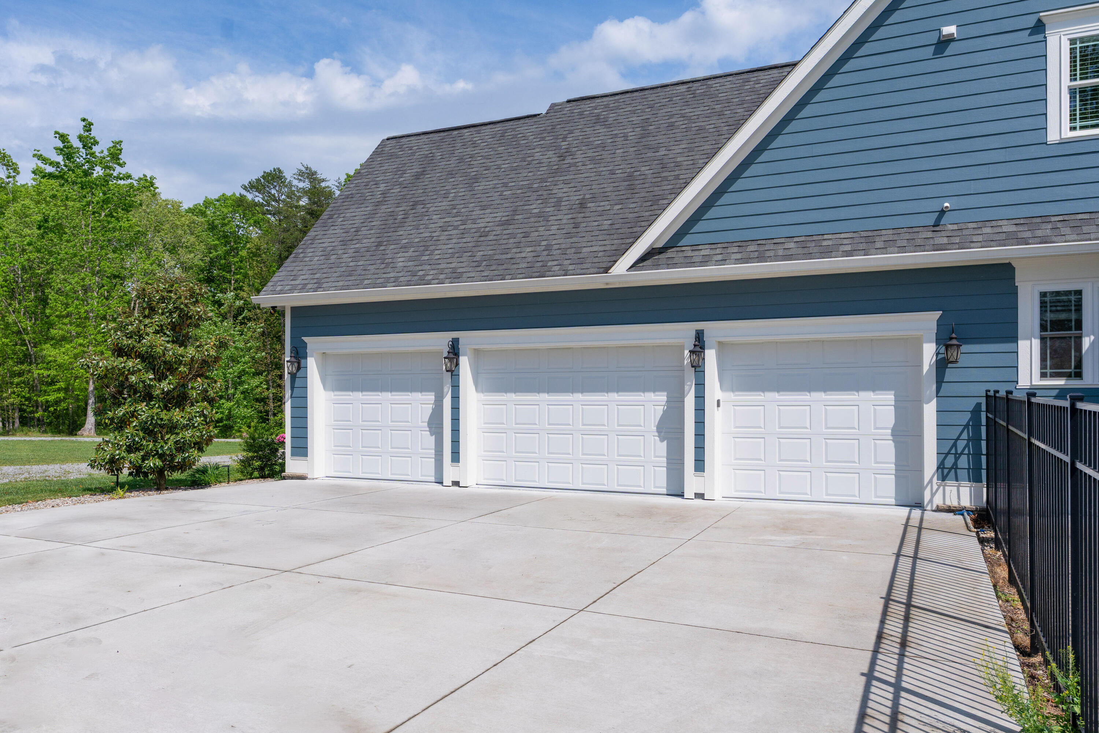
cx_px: 550
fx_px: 794
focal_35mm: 26
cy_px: 366
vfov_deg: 49.6
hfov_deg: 69.4
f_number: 7.1
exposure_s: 1/1250
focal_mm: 26
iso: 320
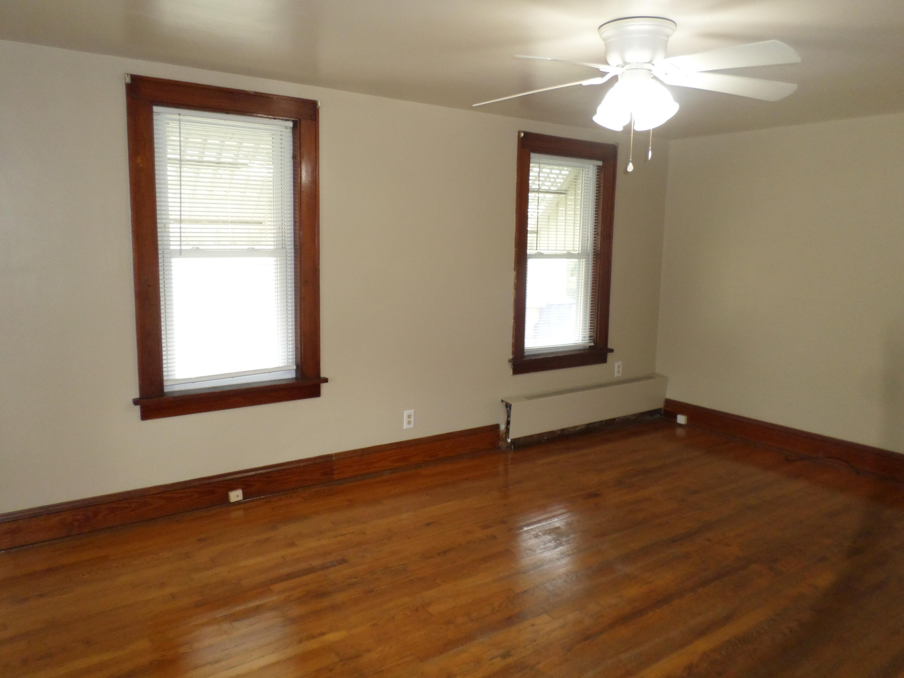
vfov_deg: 54.9
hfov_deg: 69.4
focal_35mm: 25
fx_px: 653
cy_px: 339
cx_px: 452
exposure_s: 1/30
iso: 200
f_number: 2.5
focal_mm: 4.5
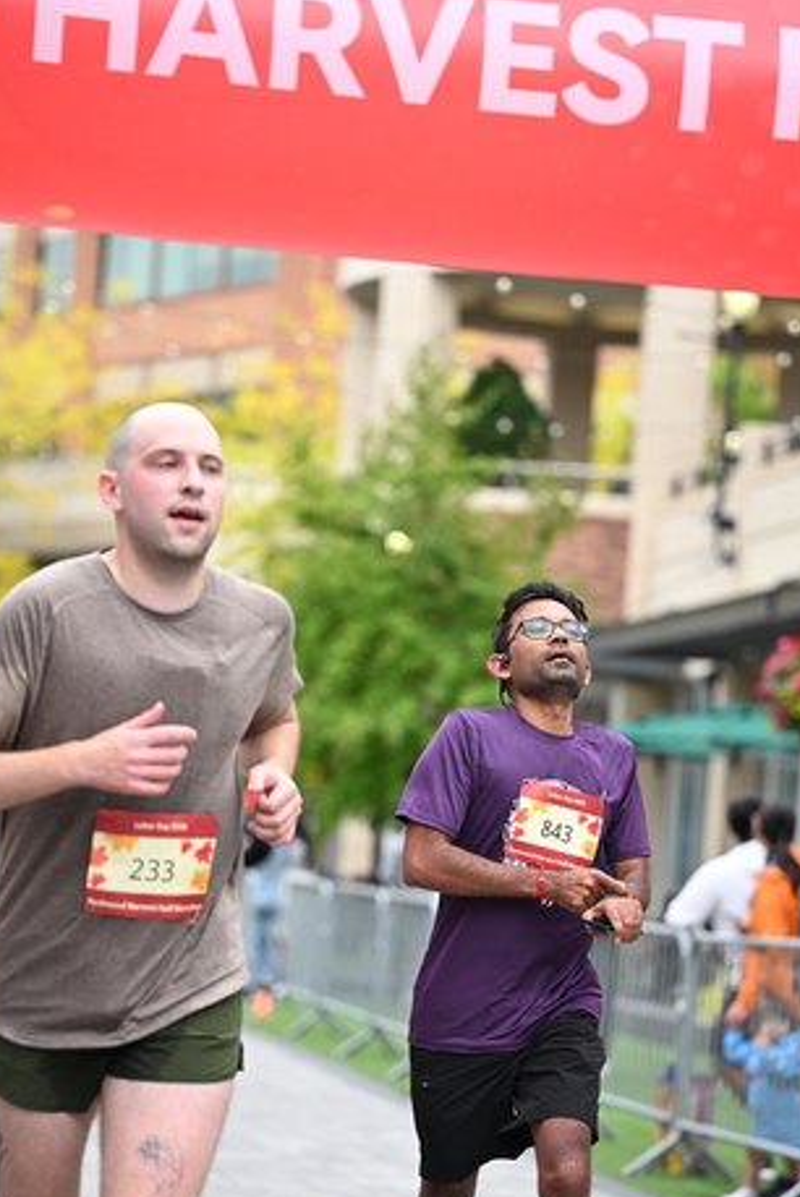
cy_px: 698
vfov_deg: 15.5
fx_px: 4393
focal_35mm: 132
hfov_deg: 10.4
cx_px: 451
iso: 640
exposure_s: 1/1600
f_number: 2.8
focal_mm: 110
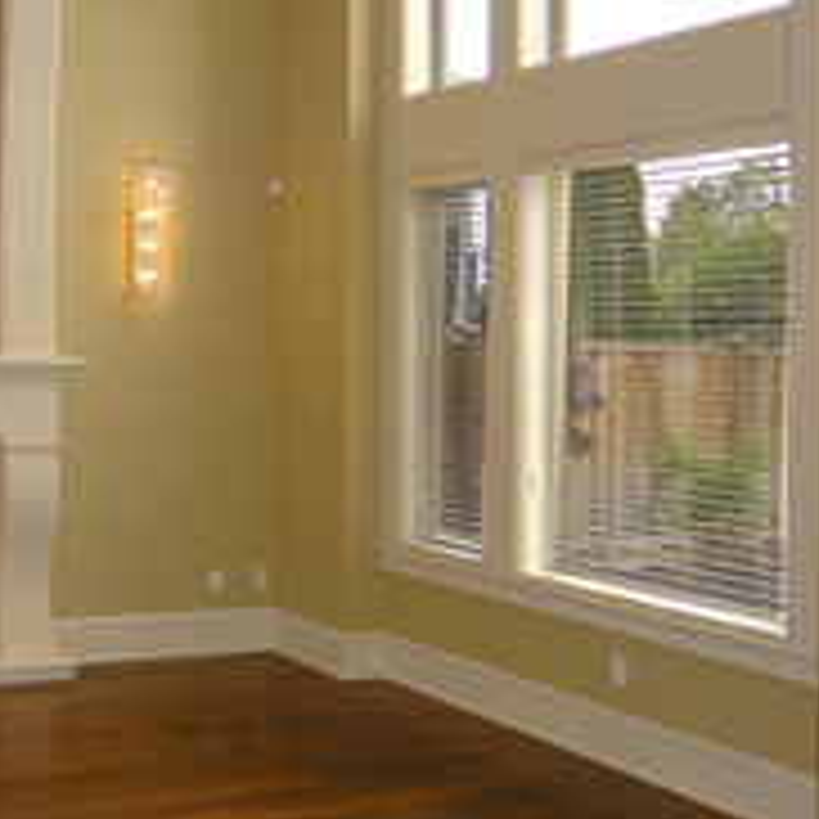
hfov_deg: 36.2
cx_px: 50
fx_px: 1151
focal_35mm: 43
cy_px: 297
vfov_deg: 38.9
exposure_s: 1/60
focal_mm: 12
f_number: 4.5
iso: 100
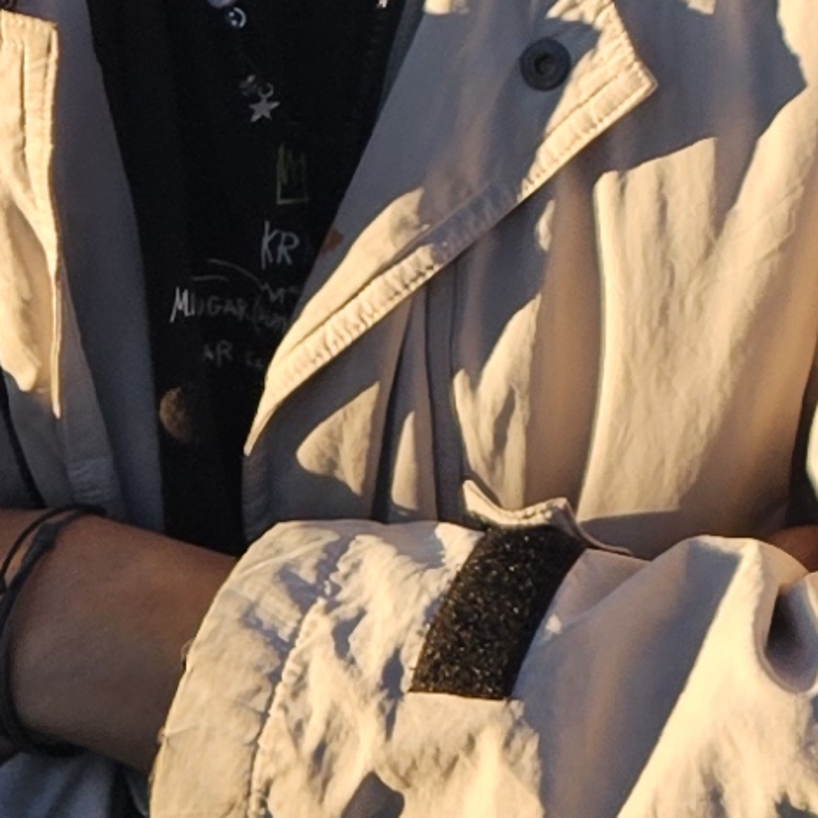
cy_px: -667
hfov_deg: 9.2
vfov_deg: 9.6
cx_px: 1829
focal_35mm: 173
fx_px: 4625
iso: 25
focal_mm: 5.4
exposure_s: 1/367
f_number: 1.8
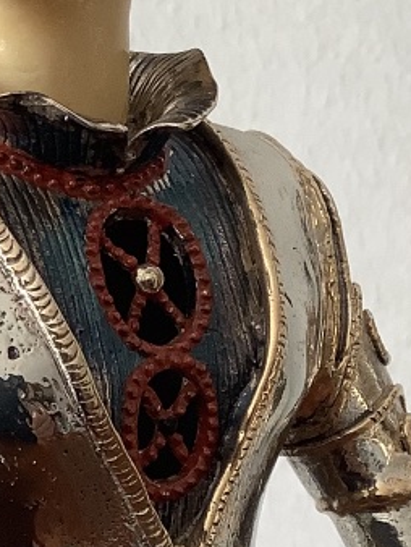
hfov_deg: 13.1
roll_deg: -0.3
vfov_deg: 17.7
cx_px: -83
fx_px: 1739
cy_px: 427
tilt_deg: -17.8
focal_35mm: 110
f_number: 2.4
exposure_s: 1/50
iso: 50
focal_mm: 3.3
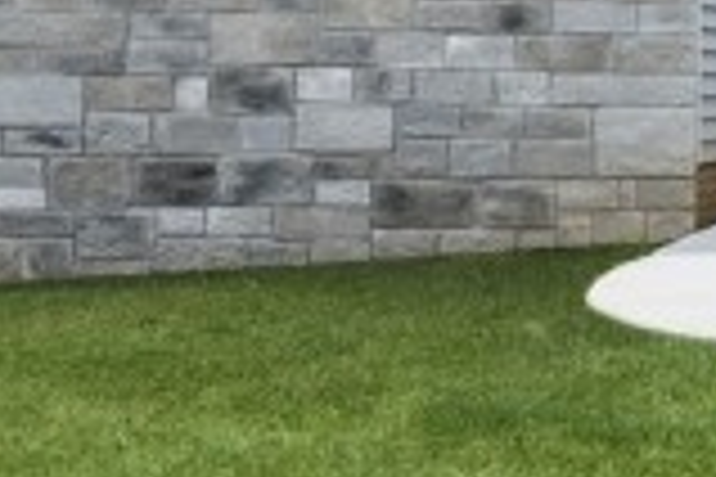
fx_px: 2307
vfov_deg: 11.7
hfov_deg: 13.2
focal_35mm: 116
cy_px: 54
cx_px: 1716
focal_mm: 16
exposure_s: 1/320
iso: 200
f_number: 8
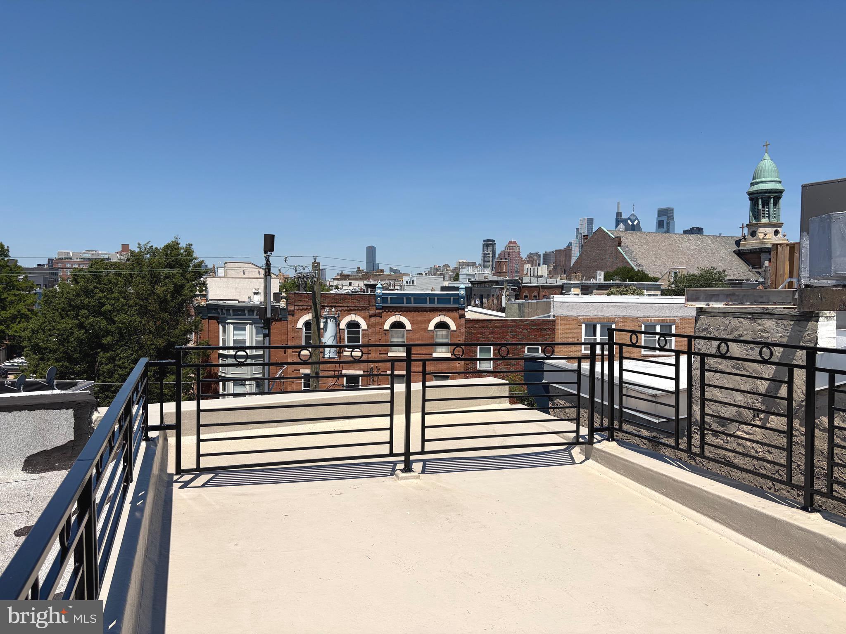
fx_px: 635
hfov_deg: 67.3
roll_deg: -0.2
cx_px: 423
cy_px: 317
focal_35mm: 26
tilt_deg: -1.6
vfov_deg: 53.1
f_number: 1.6
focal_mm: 5.96
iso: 50
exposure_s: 1/6993
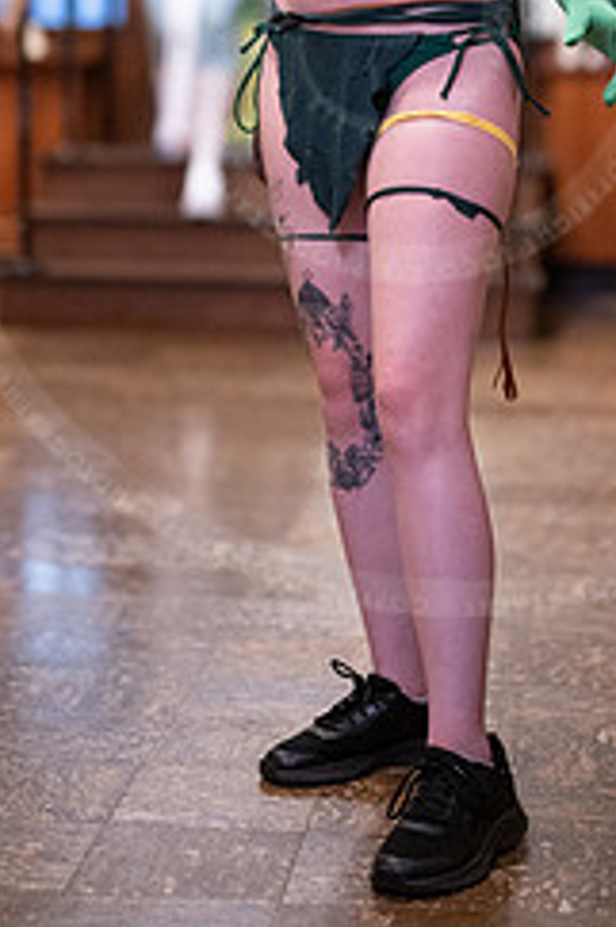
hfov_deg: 14.7
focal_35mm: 93
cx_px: 421
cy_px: 119
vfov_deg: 21.5
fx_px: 2390
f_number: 1.2
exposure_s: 1/200
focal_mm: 50
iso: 1000
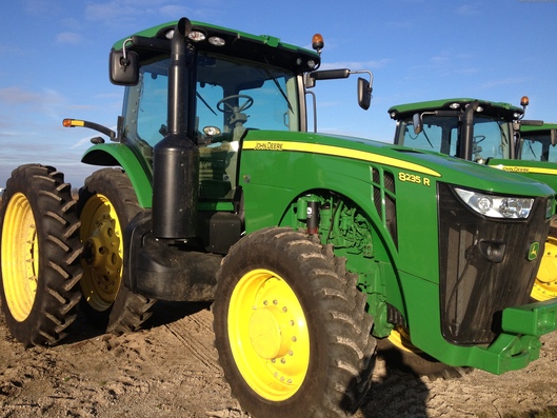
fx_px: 579
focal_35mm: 36
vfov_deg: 39.7
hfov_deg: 51.3
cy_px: 211
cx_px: 272
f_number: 2.4
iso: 50
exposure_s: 1/1314
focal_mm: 4.28
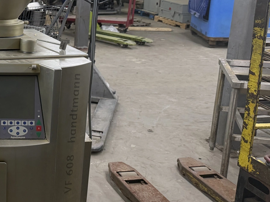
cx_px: -26
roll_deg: +2.3
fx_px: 421
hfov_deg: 31.6
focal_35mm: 54
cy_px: 74
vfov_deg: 26.9
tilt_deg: -15.2
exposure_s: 1/120
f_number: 1.78
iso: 320
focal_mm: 6.76
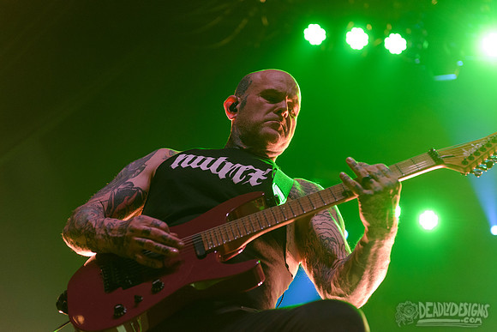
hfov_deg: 32.4
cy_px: 166
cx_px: 248
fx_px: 856
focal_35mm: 62
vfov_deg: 21.9
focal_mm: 62
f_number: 3.5
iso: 3200
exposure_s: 1/250
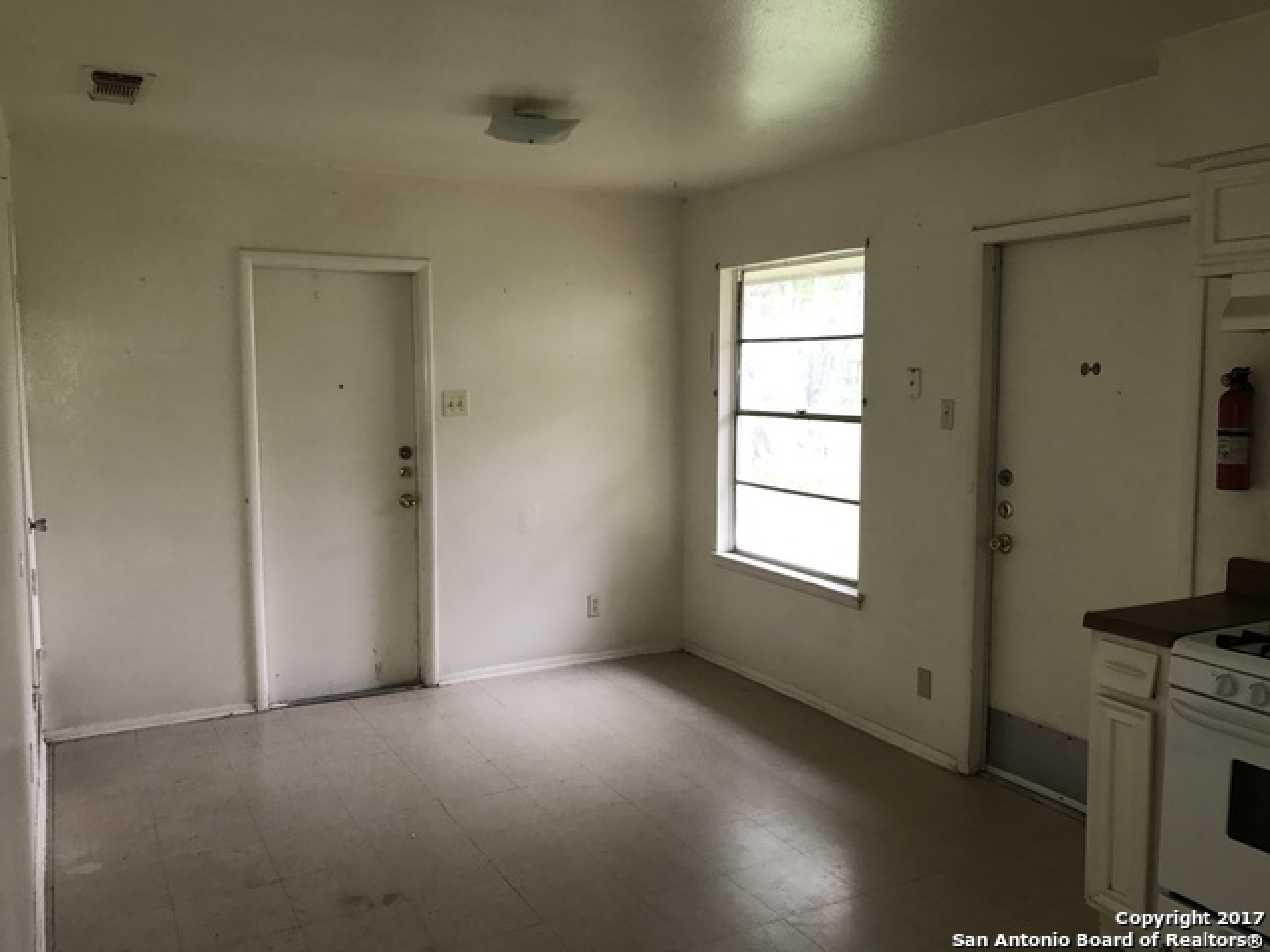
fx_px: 1027
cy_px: 476
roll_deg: +0.2
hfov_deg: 63.4
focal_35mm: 28
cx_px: 635
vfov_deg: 49.7
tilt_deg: -5.7
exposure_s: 1/30
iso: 50
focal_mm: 3.99
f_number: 1.8
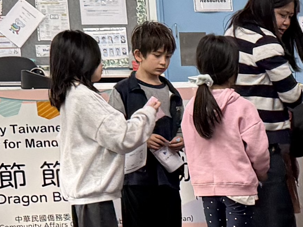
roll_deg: +1.2
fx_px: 1383
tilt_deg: -11.7
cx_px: 514
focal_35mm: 158
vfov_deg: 9.2
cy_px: 314
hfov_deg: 11.7
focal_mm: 6.76
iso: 250
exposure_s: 1/100
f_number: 1.78
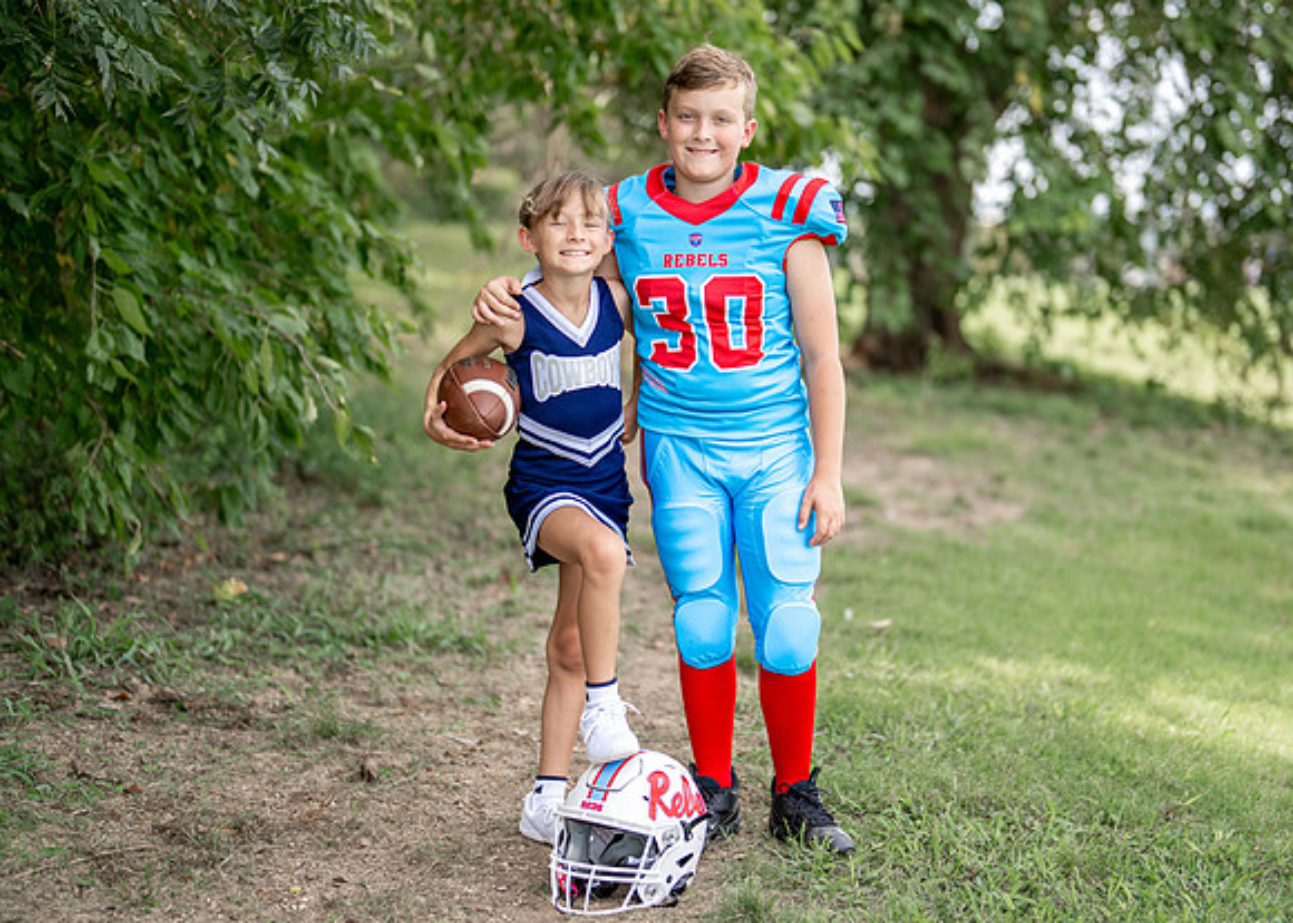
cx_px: 719
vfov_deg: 22.4
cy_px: 448
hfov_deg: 31.0
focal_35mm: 64
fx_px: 2331
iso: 100
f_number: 1.2
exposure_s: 1/2000
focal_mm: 50
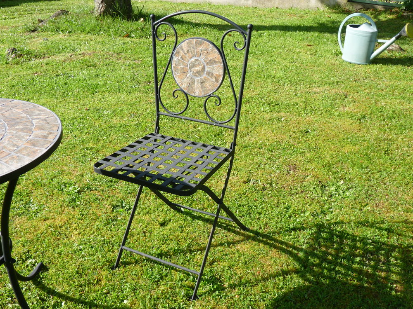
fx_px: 501
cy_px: 154
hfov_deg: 44.8
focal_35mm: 42
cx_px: 206
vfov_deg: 34.3
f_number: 4
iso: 80
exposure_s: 1/250
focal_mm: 7.4
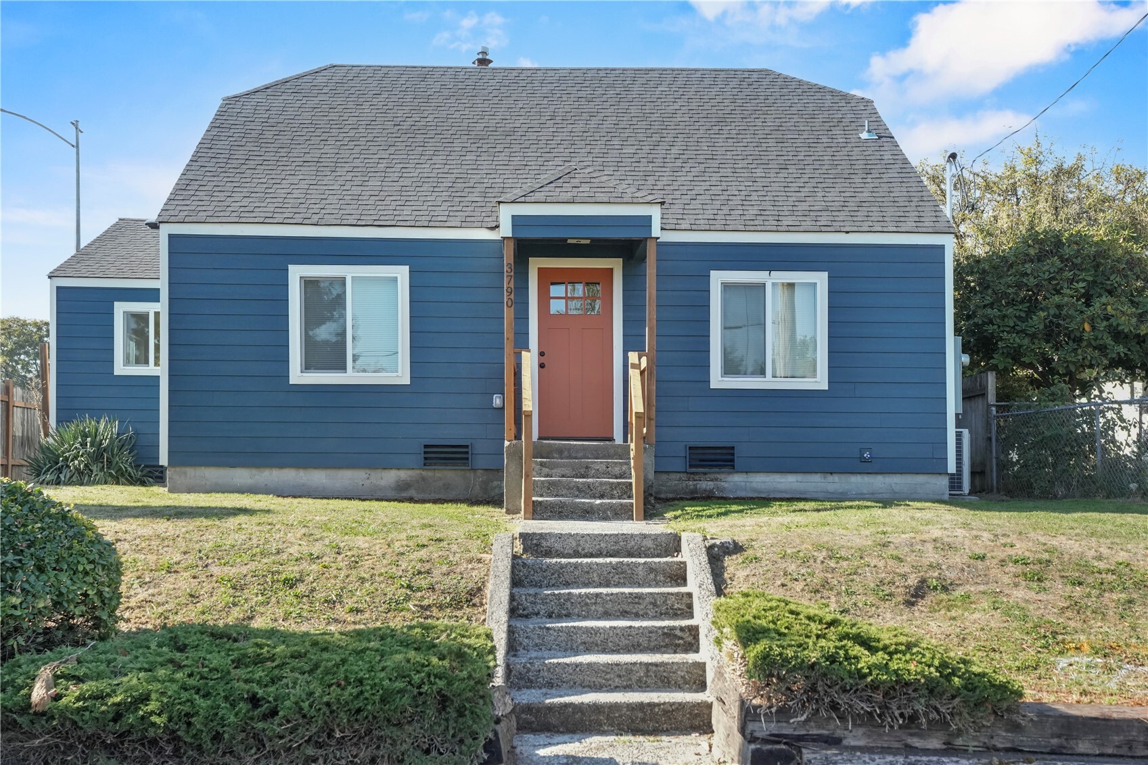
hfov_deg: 54.4
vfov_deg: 37.8
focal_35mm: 35
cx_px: 574
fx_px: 1116
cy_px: 382
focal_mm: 35
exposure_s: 1/1000
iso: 4000
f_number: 8
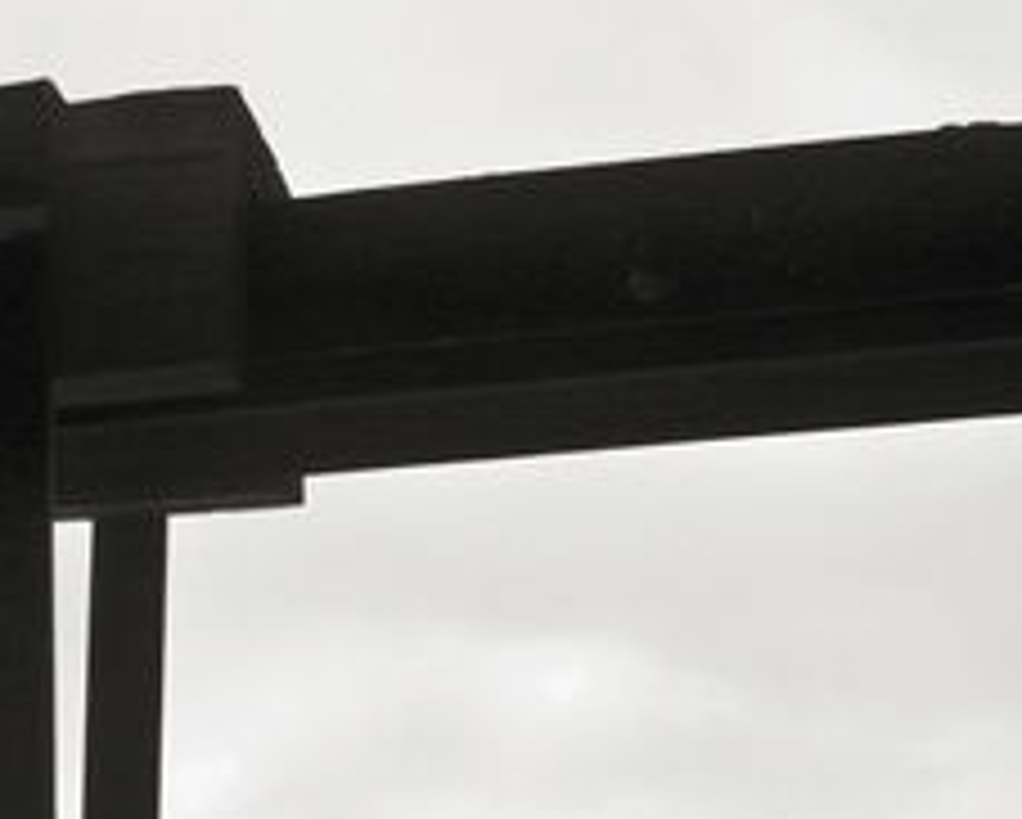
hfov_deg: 14.3
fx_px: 4057
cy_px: 1647
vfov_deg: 10.6
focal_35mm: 134
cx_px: 162
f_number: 13
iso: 100
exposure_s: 1/160
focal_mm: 24
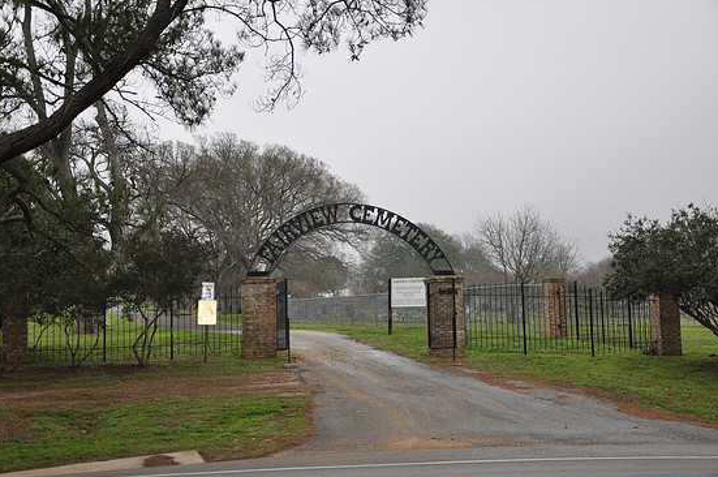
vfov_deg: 22.6
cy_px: 242
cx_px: 349
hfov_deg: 33.4
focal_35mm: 60
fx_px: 1195
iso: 400
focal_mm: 38
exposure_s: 1/160
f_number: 4.5
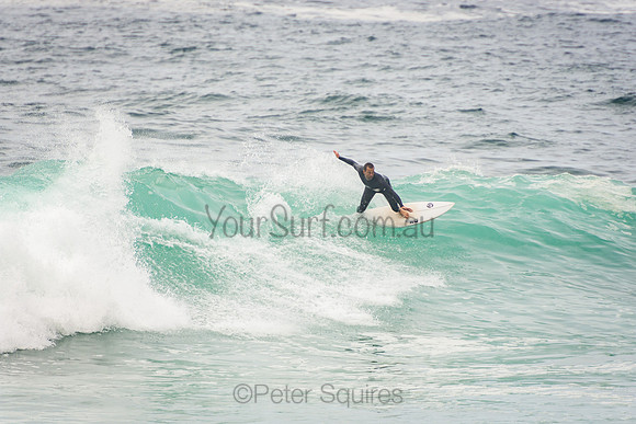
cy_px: 212
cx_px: 318
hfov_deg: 3.4
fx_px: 10602
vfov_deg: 2.3
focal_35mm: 600
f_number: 5.6
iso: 180
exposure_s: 1/1250
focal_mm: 400
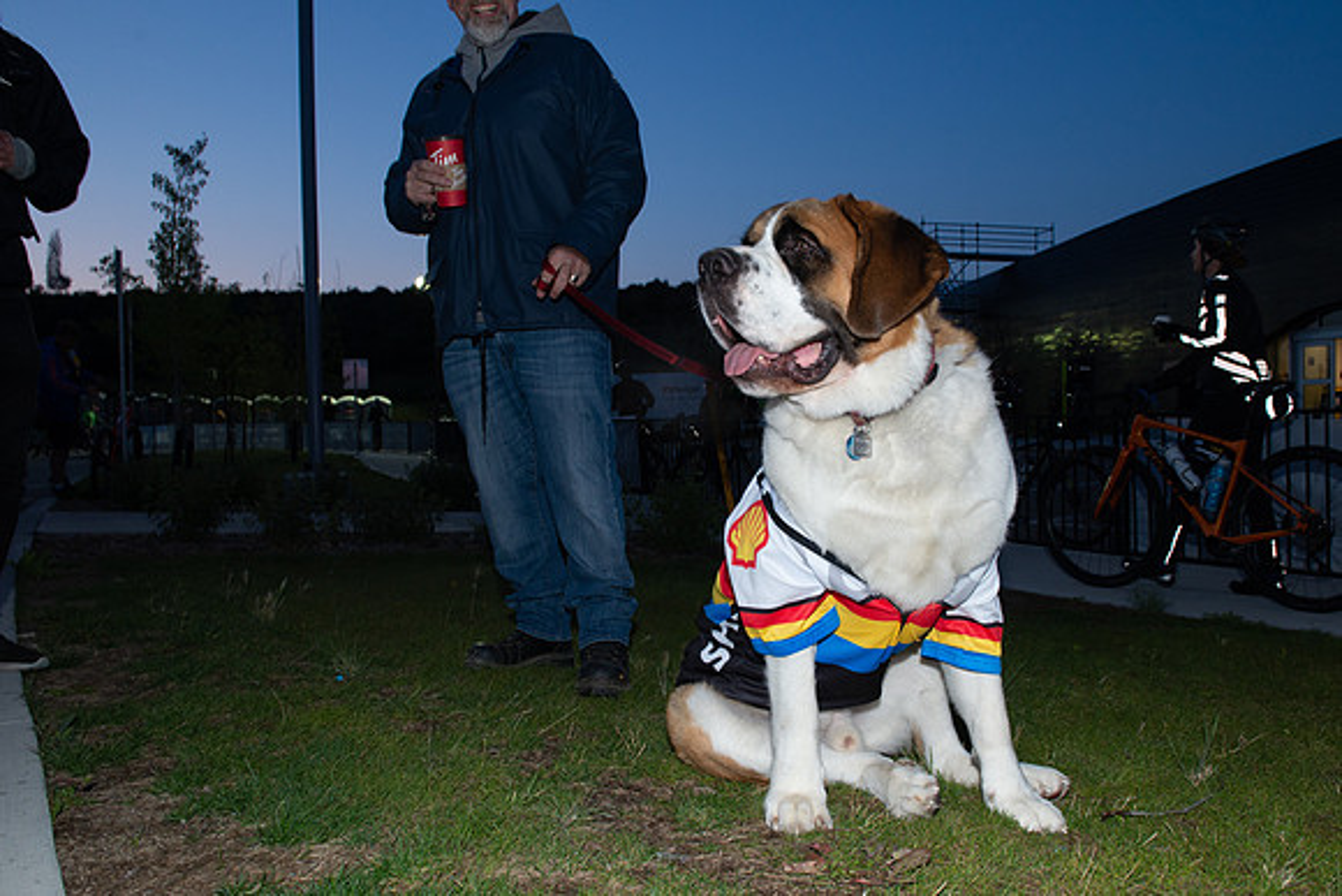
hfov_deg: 64.4
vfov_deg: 45.7
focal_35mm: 28
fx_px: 1061
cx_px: 748
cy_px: 481
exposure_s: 1/80
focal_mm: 24
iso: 640
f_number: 8
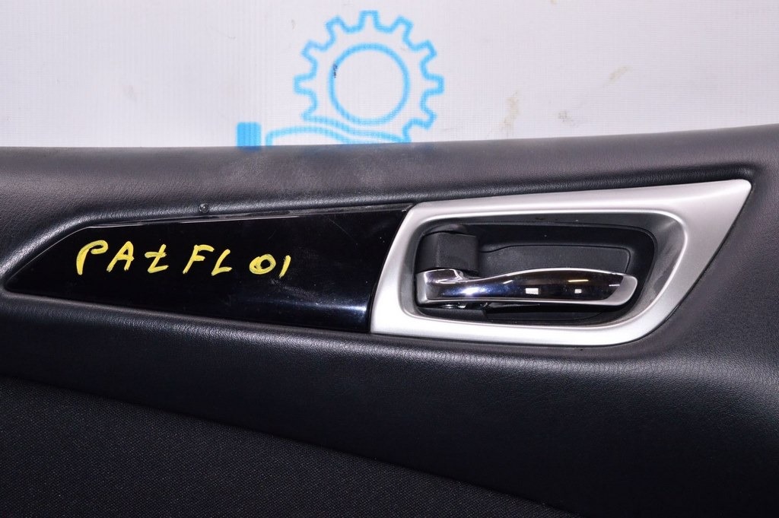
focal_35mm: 45
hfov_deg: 43.6
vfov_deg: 29.8
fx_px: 973
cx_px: 390
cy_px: 259
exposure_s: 1/200
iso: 1600
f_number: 8
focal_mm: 30
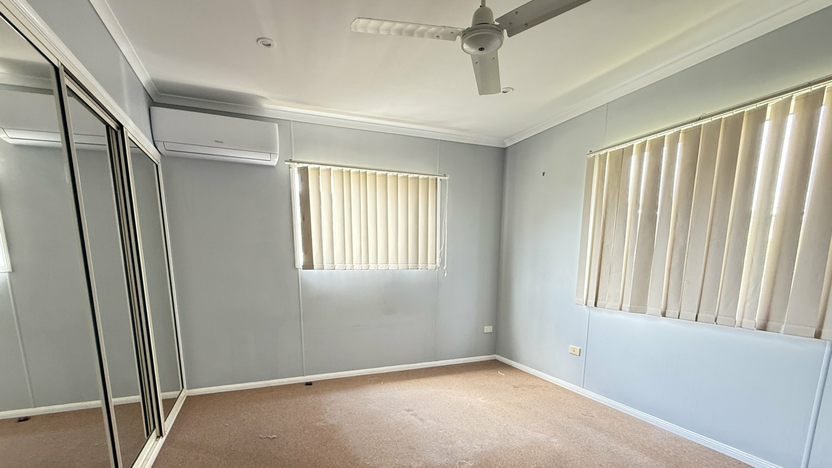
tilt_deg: -8.8
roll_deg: +0.4
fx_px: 375
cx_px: 407
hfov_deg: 95.9
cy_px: 325
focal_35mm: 17
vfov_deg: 61.8
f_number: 2.2
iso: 500
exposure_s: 1/60
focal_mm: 2.22
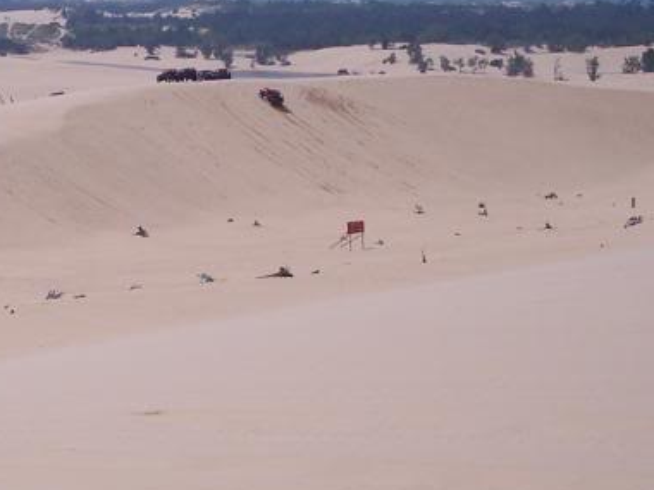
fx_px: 1984
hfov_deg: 18.5
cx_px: 117
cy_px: 100
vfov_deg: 14.0
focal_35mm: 105
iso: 100
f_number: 5.6
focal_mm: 8
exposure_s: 1/1000
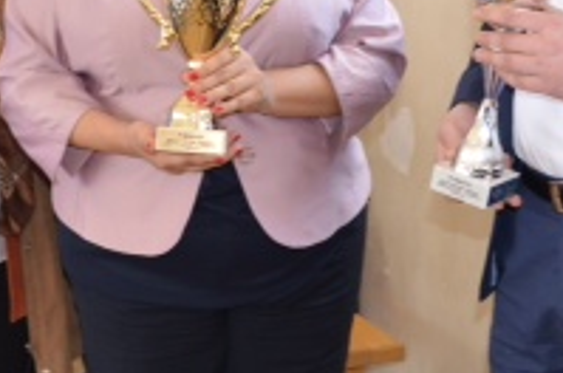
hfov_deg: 23.4
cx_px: 280
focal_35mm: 87
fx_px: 1358
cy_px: 71
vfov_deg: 15.5
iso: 400
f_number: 4
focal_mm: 18
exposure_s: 1/100
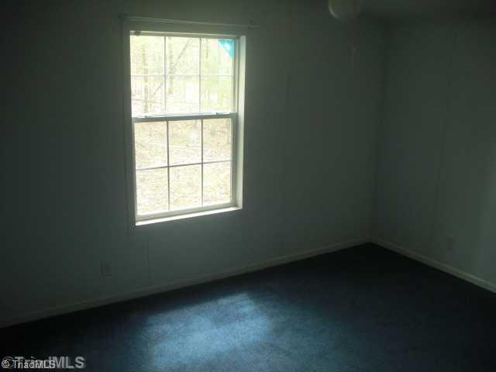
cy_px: 186
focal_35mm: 36
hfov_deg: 51.4
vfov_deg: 39.7
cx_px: 248
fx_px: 516
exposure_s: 1/80
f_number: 2.8
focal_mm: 6.3
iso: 200
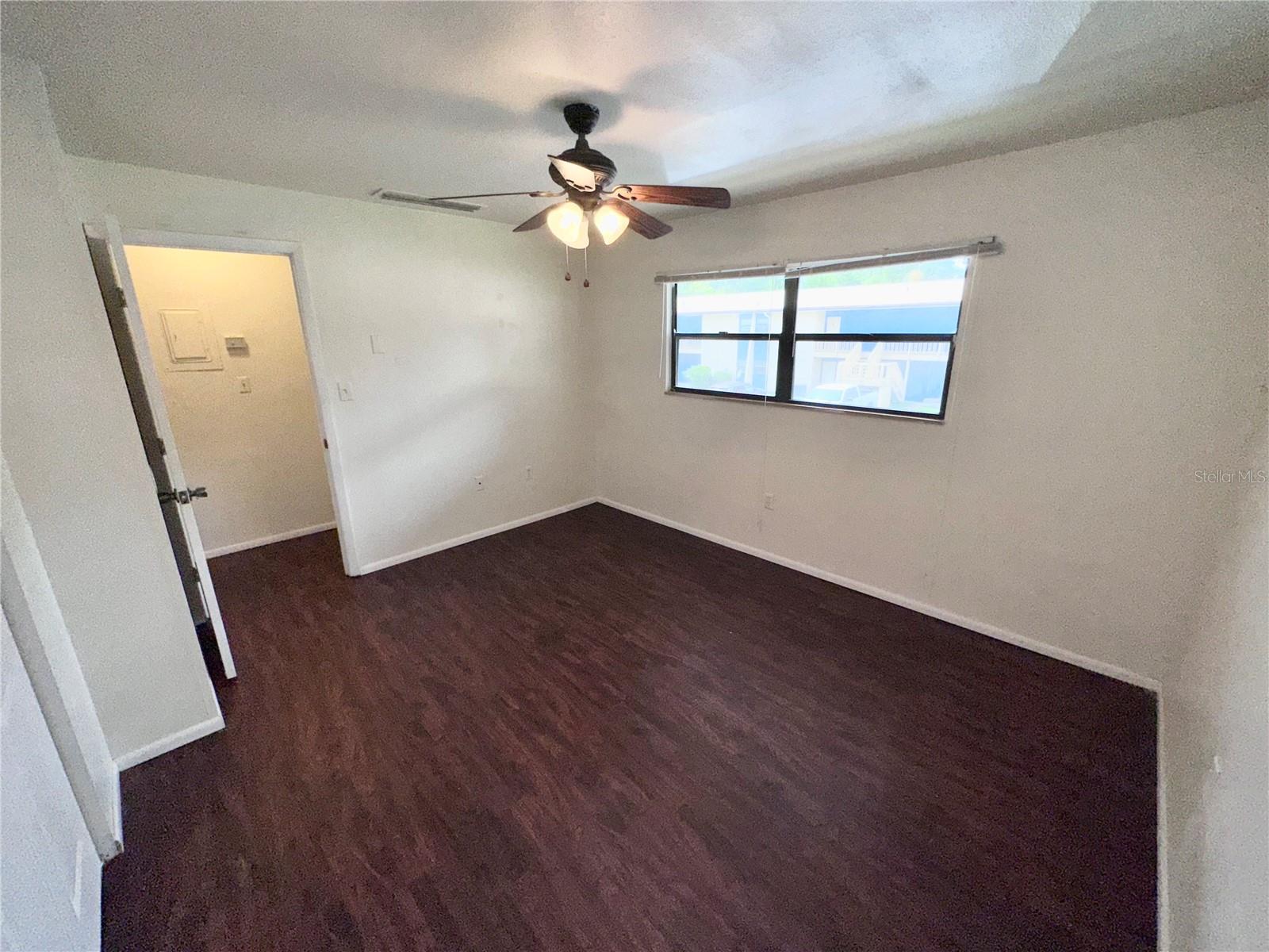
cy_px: 476
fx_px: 513
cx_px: 634
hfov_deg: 102.1
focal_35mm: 14
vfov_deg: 85.7
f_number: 2.2
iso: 32
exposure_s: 1/194
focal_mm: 2.22
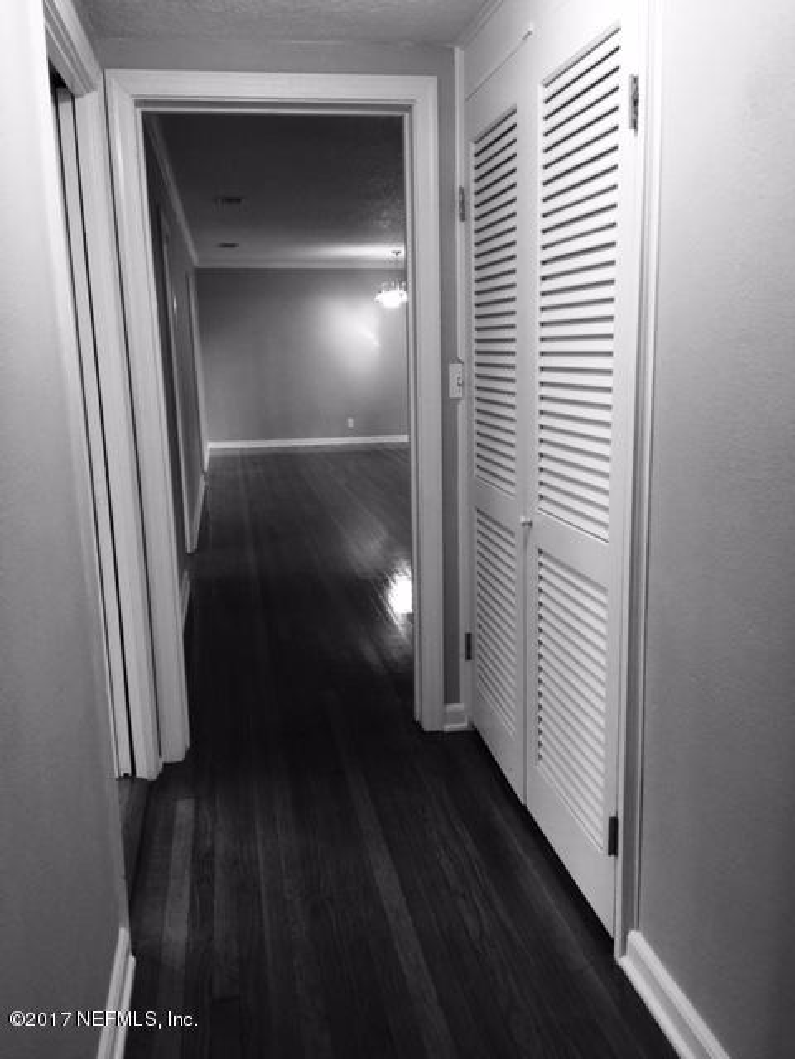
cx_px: 398
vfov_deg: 61.7
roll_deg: +0.4
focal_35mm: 29
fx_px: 888
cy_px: 530
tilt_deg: -11.0
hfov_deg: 48.2
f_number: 2.2
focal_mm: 4.15
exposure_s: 1/17
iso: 50
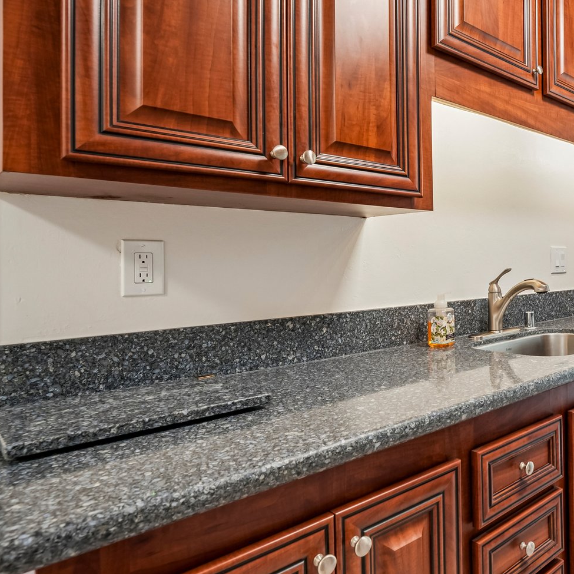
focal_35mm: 25
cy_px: 261
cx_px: 531
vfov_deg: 62.8
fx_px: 469
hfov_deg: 53.8
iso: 640
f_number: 8
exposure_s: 1/25
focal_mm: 14
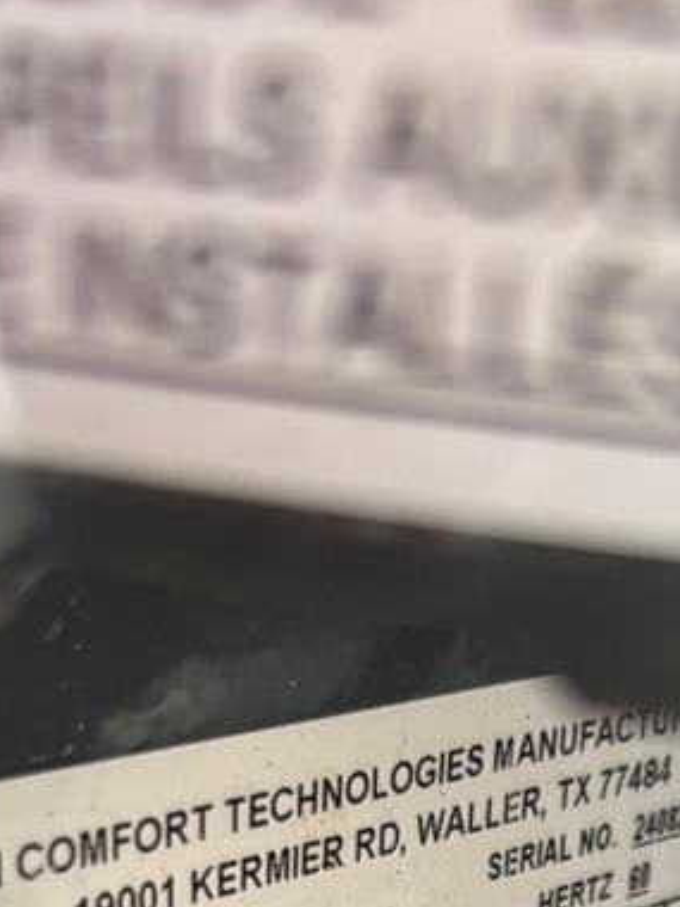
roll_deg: -5.3
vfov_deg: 20.6
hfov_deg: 18.0
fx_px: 2148
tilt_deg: -29.1
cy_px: 1327
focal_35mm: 82
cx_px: 401
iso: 125
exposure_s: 1/68
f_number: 1.6
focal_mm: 5.96
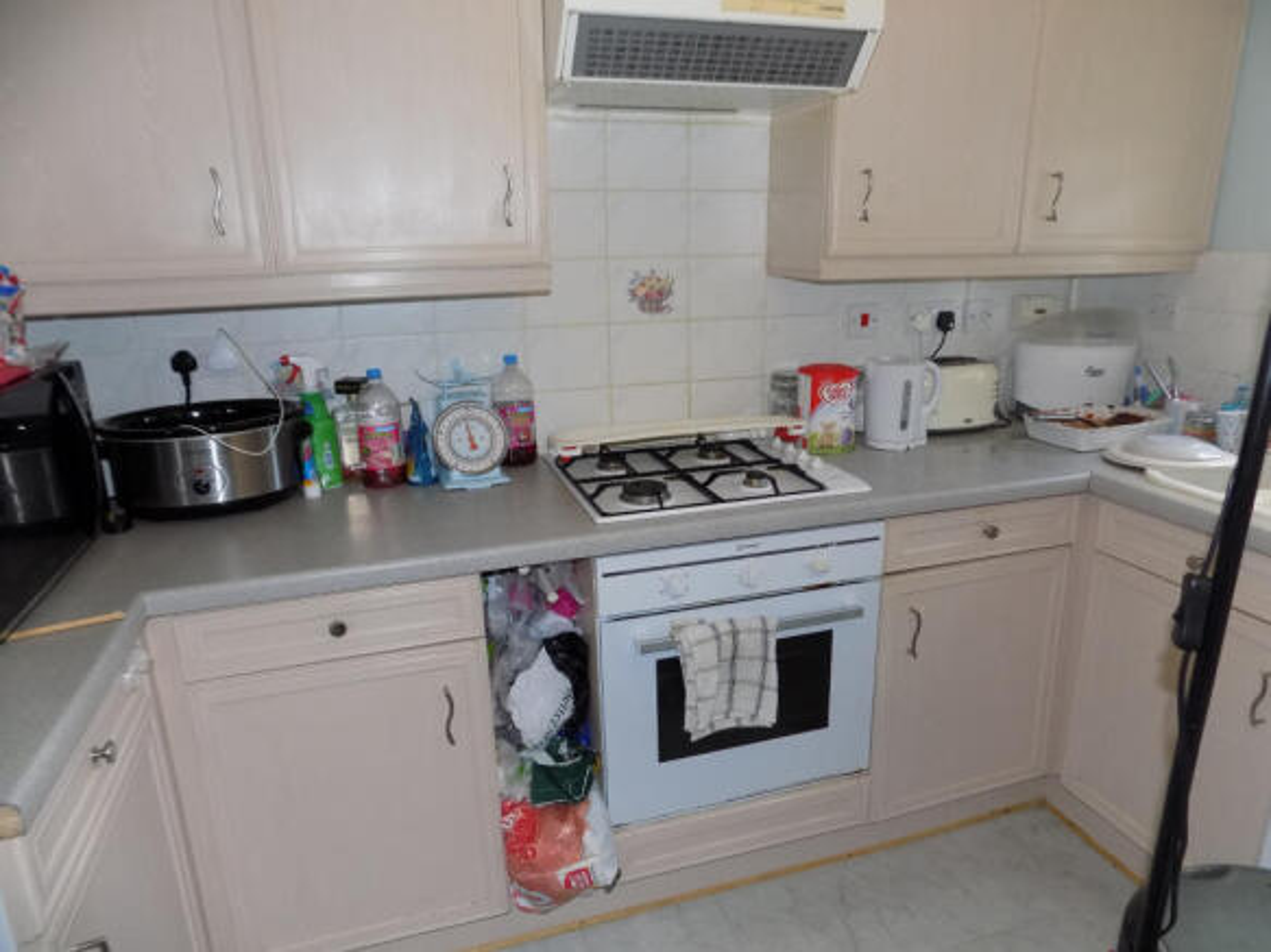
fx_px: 844
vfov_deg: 58.9
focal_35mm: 23
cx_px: 636
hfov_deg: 73.9
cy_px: 476
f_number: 3.1
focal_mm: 4
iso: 200
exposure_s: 1/30
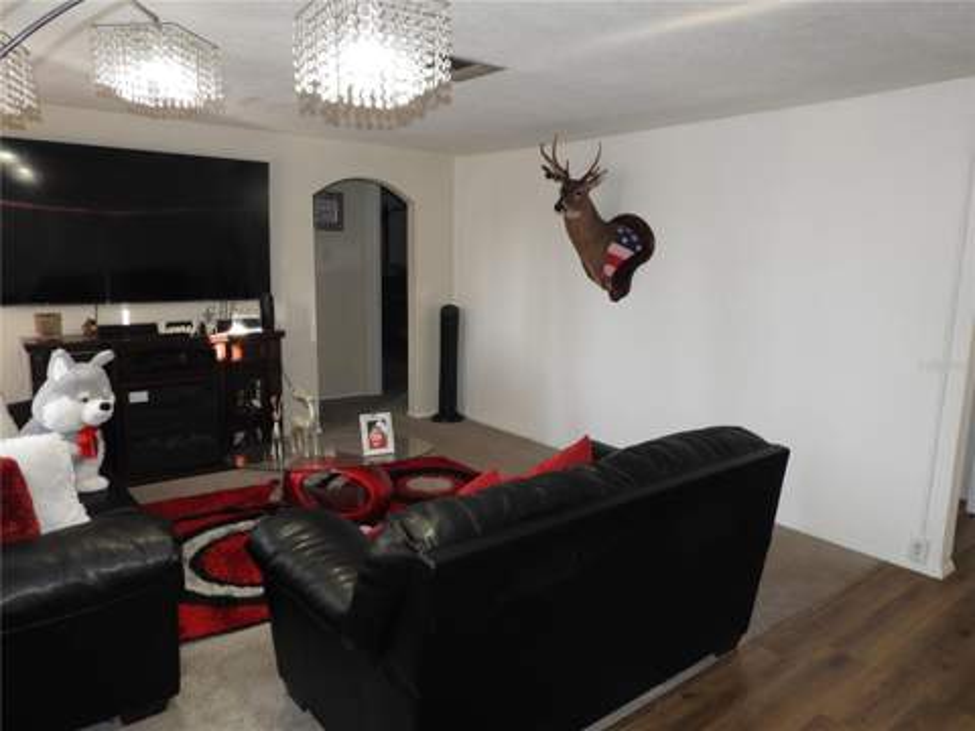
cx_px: 488
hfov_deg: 71.6
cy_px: 366
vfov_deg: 56.8
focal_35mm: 24
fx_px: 676
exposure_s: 1/30
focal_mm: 4.3
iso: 200
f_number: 3.3
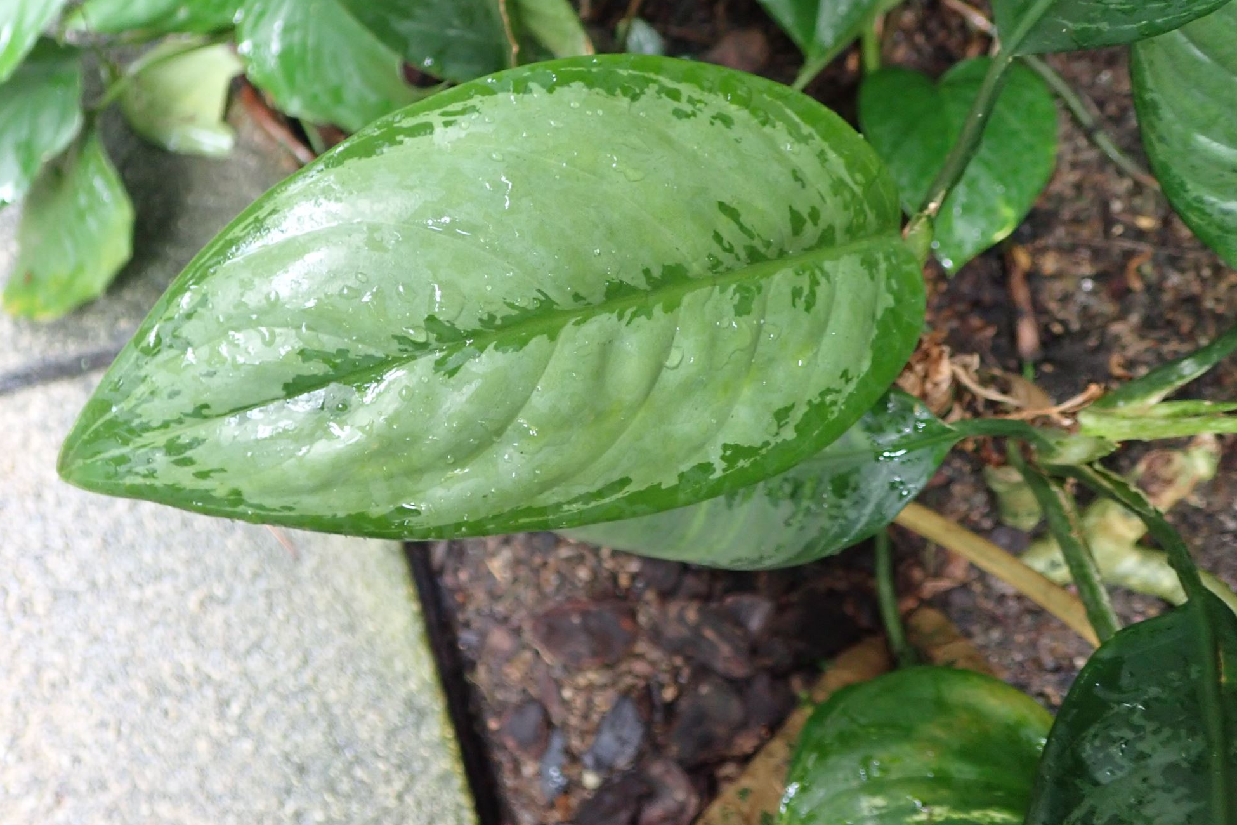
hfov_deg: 58.7
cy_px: 360
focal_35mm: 32
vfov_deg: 41.0
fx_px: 1099
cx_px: 621
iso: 500
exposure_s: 1/40
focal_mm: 5.5
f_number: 2.3
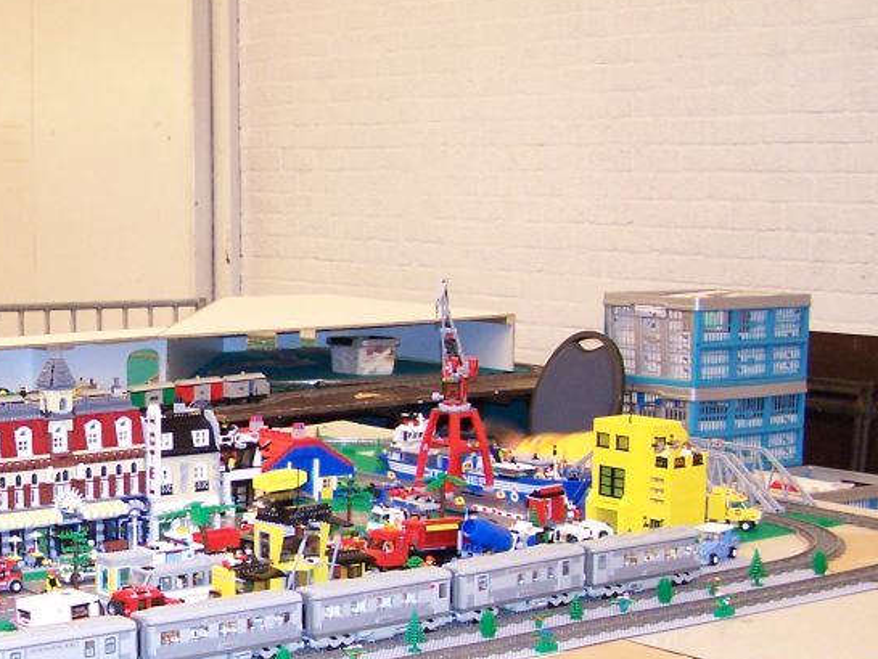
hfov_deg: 25.2
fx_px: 1903
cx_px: 93
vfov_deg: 19.6
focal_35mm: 75
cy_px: 440
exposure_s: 1/8
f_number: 2.8
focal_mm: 6.7
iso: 140
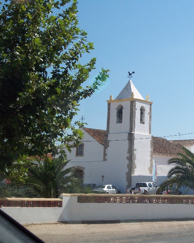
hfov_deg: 18.4
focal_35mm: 83
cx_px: 147
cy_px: 122
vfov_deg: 23.0
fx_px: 596
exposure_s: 1/500
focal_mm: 13.3
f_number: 5.6
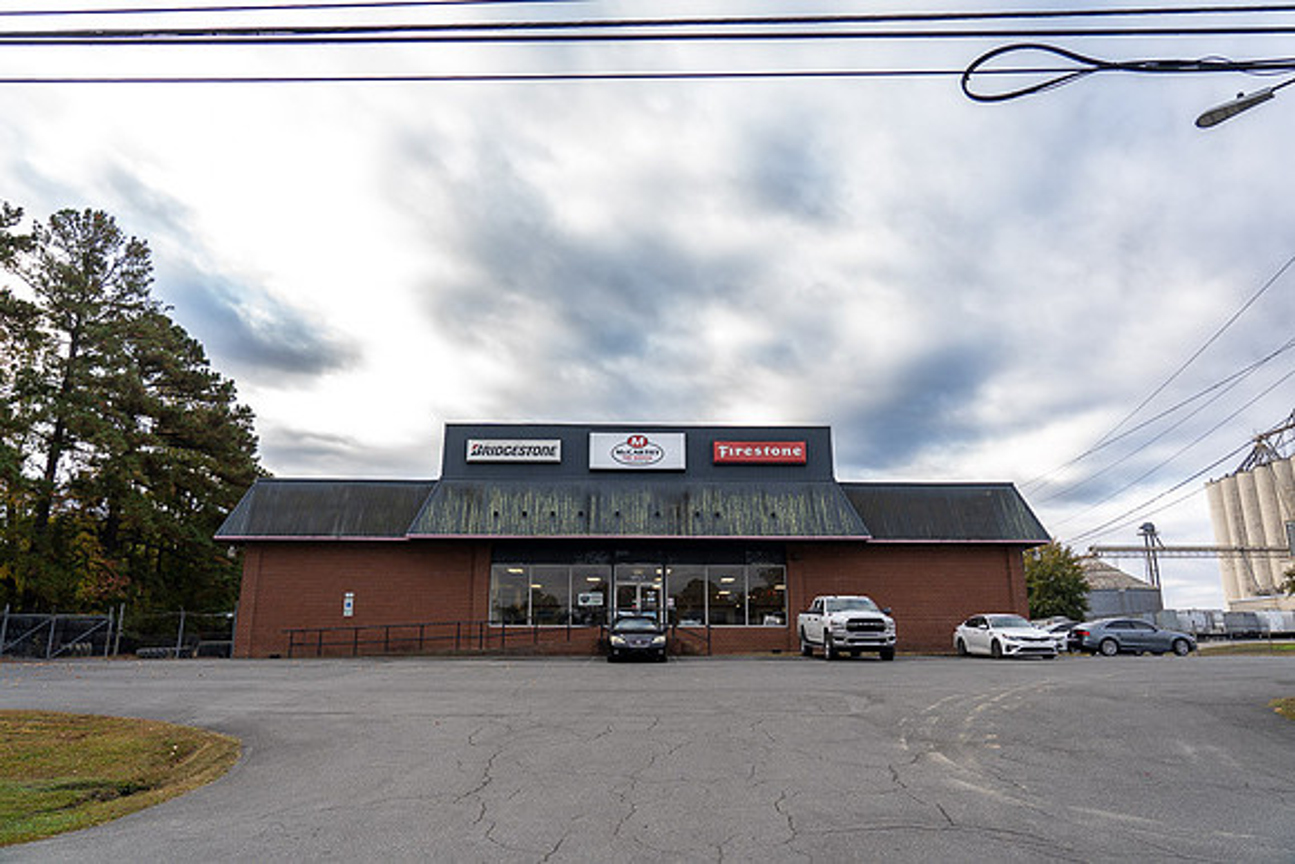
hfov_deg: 73.7
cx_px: 648
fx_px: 863
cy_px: 432
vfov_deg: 53.2
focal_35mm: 24
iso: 250
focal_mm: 24
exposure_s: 1/250
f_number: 4
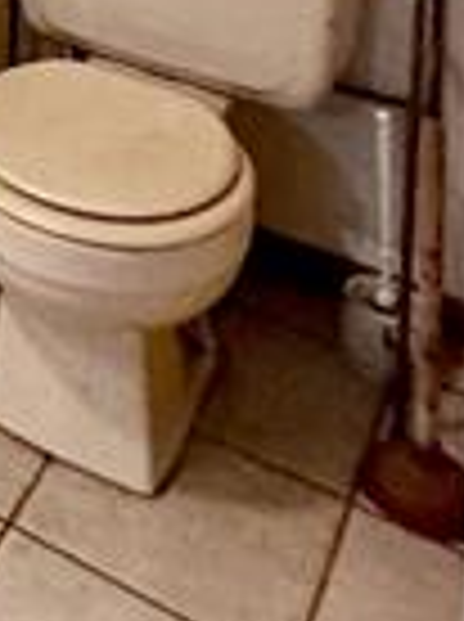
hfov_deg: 14.3
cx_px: -568
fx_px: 1398
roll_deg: +2.3
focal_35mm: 78
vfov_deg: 19.1
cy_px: -495
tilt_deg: -7.1
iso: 500
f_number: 2.2
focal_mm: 2.22
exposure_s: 1/60
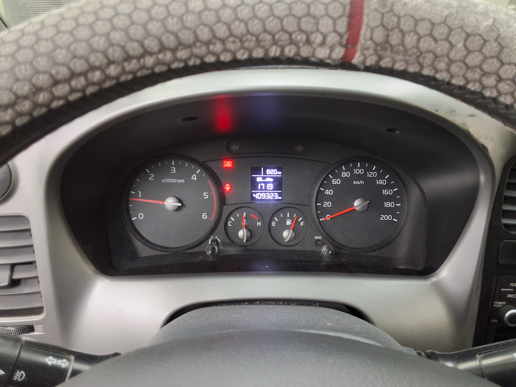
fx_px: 417
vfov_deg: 49.7
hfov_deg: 63.4
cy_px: 194
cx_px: 258
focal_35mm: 28
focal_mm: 2.91
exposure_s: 1/30
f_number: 1.9
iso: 200
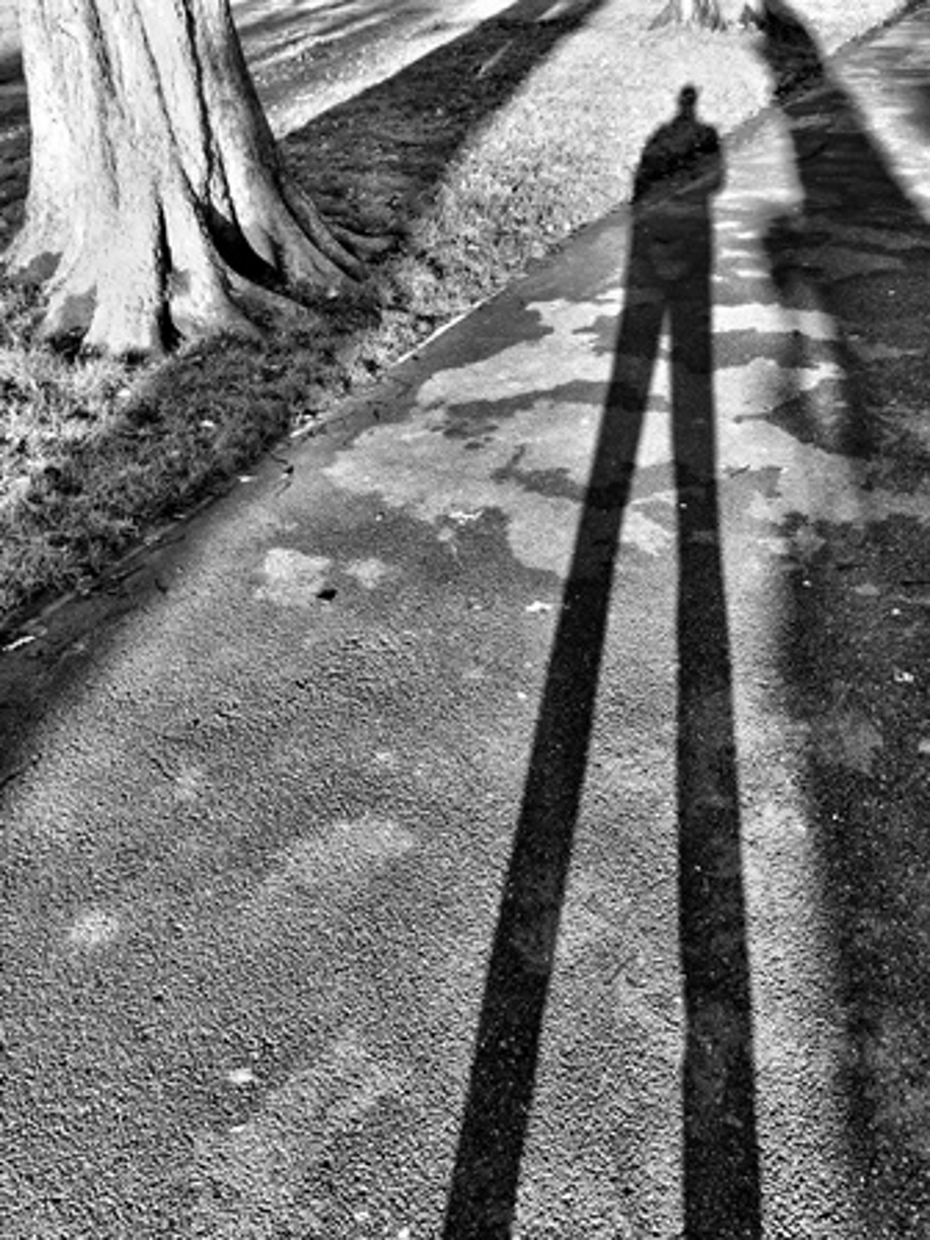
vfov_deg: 61.7
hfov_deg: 48.2
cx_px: 465
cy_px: 620
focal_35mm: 29
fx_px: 1039
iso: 32
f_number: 2.2
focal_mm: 4.15
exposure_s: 1/206
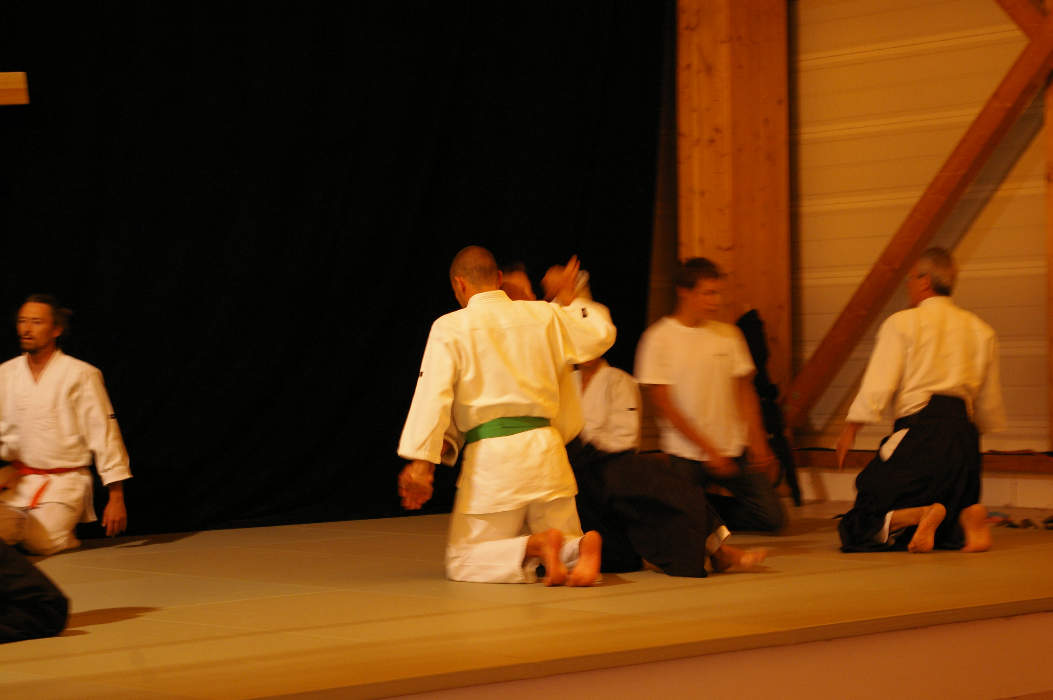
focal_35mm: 82
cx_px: 526
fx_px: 2411
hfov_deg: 24.6
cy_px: 350
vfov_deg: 16.5
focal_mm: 55
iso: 800
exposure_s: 1/20
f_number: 5.6
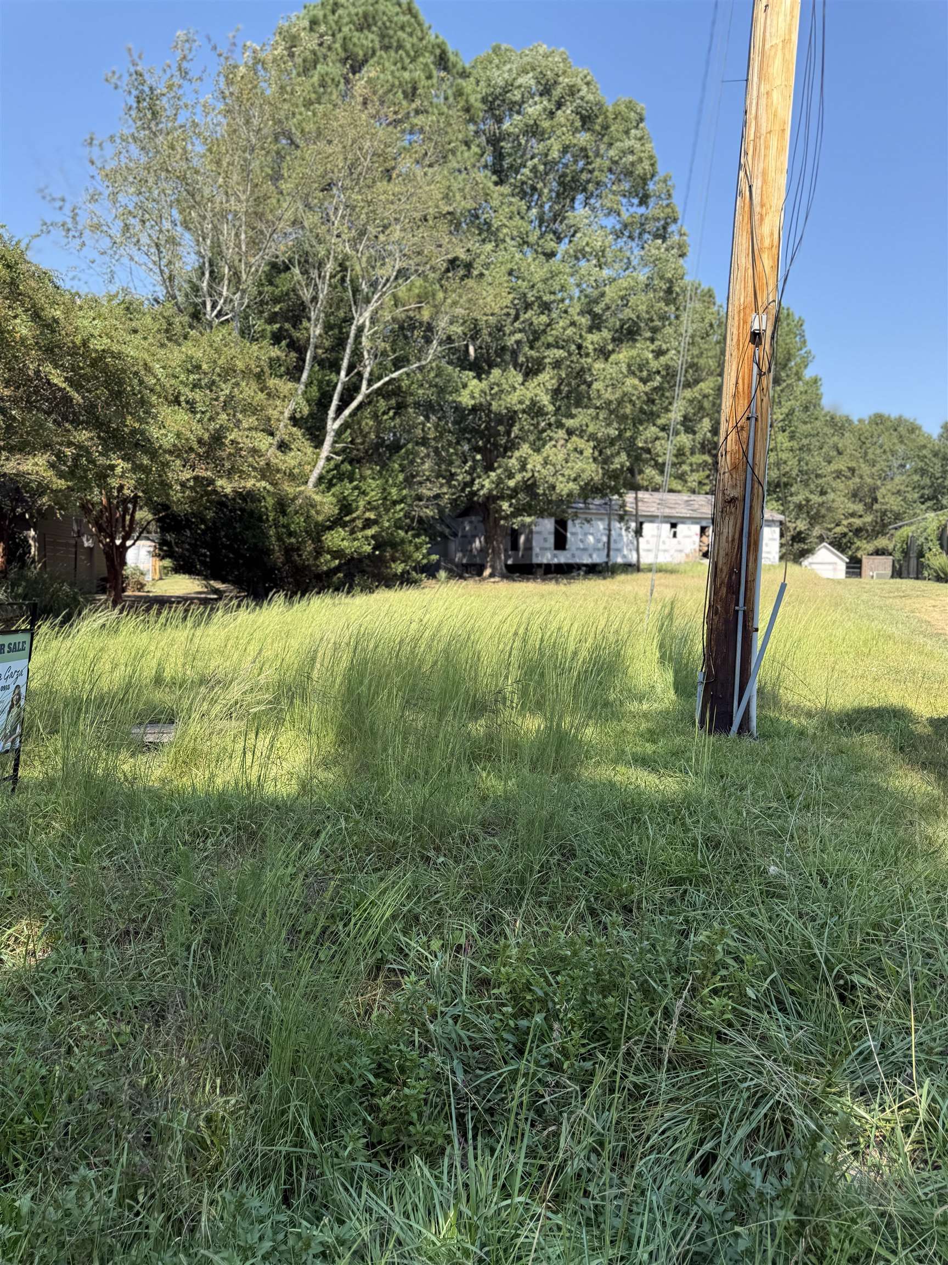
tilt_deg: -2.8
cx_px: 474
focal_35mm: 24
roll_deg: -0.4
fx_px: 876
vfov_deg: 71.6
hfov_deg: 56.8
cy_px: 632
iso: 80
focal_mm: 6.76
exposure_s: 1/1522
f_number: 1.78
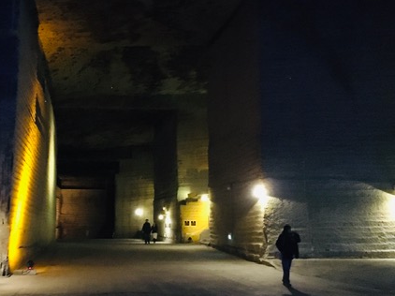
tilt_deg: +8.0
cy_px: 149
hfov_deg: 42.3
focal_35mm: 44
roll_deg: +0.6
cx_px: 126
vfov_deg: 32.8
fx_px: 502
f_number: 2.2
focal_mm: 4.15
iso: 1600
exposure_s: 1/15
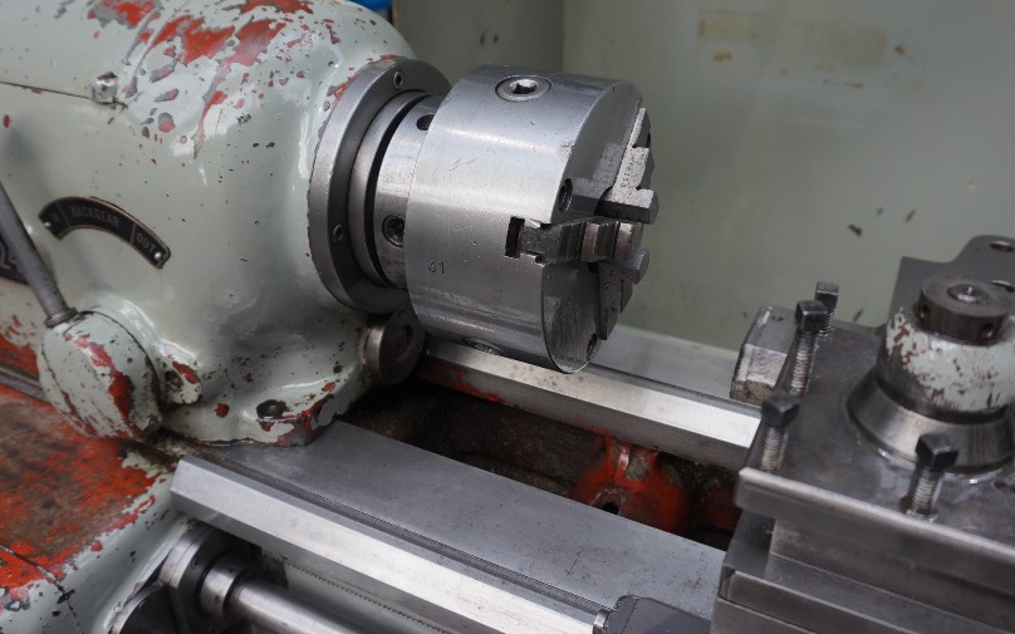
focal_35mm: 31
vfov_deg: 40.5
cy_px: 283
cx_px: 499
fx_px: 858
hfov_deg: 61.2
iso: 250
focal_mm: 16
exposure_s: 1/60
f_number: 4
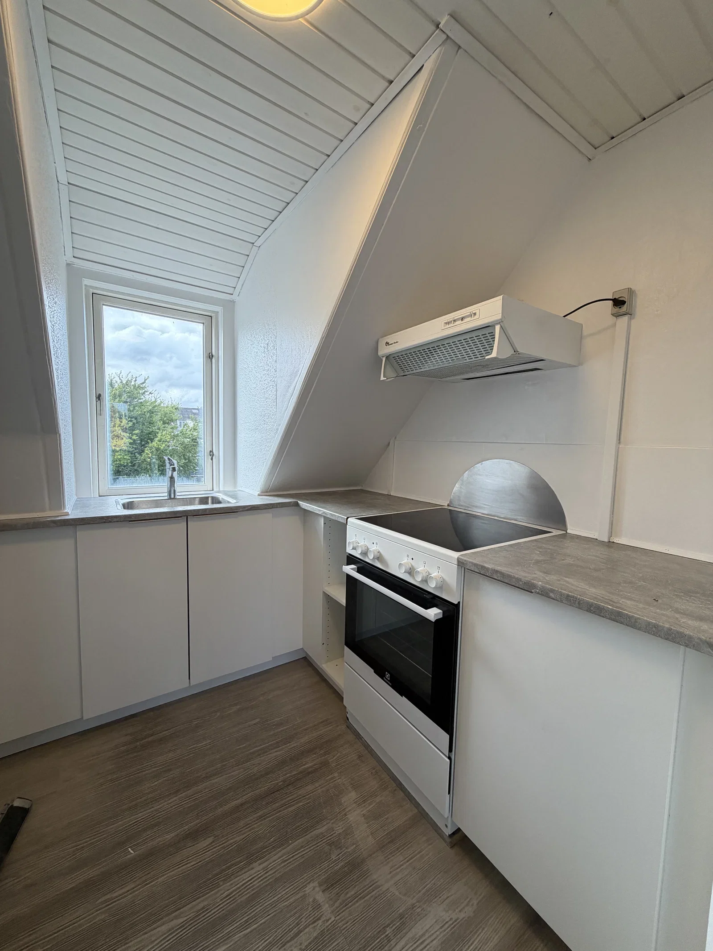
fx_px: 384
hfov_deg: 85.7
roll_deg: -2.2
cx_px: 356
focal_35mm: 14
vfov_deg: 102.1
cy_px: 476
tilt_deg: -4.6
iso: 80
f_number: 2.2
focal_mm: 2.22
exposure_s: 1/121
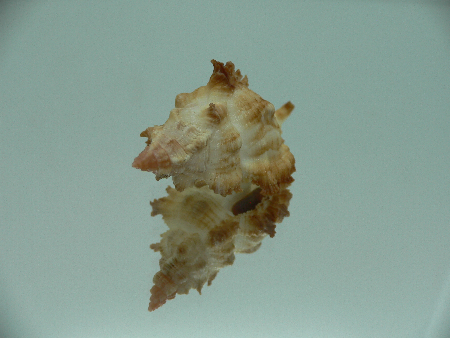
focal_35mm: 35
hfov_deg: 52.6
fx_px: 455
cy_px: 169
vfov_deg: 40.7
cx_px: 225
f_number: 2.8
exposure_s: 1/60
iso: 80
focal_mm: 4.6
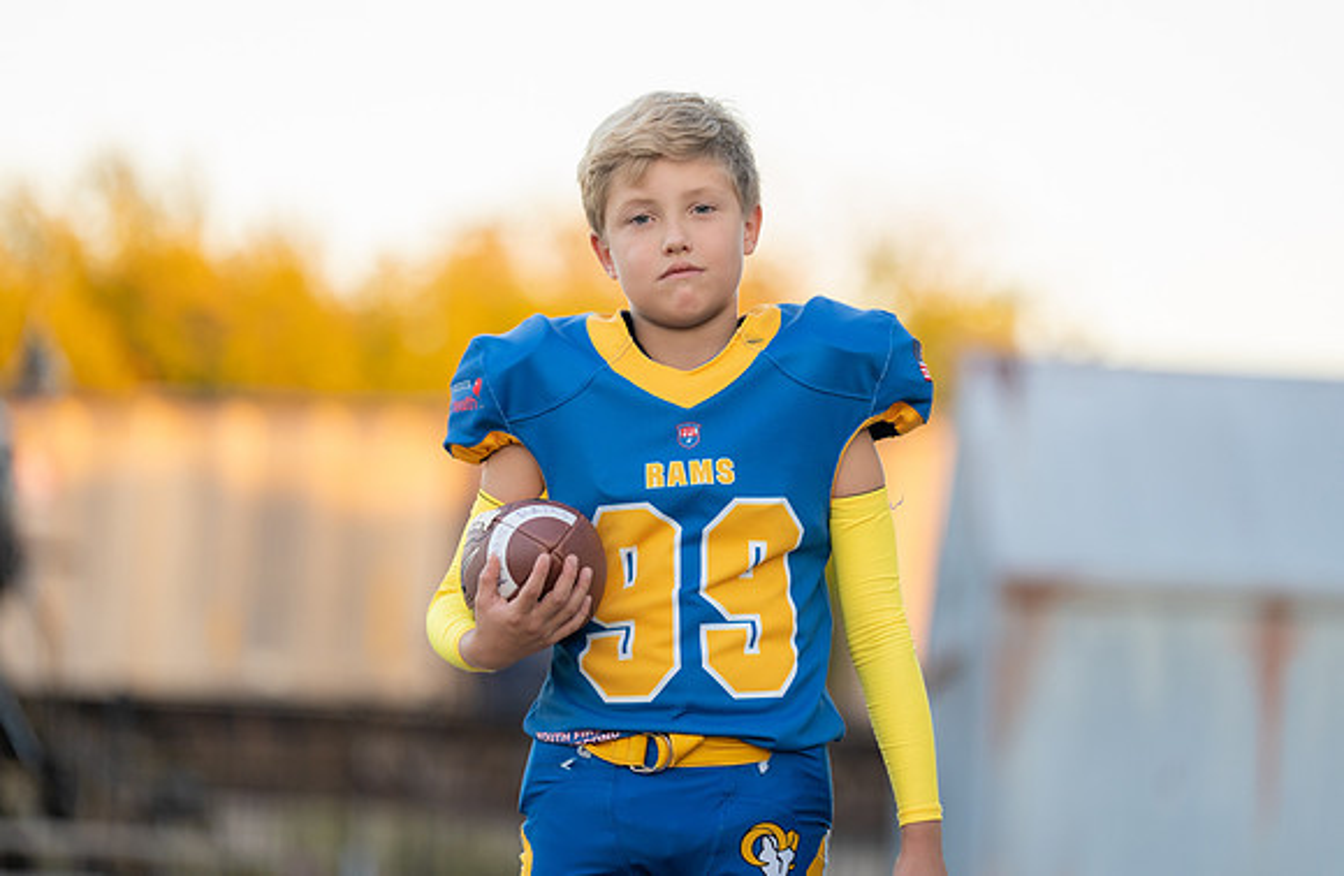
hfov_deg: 12.9
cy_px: 419
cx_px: 668
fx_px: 5949
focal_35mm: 160
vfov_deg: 8.4
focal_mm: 153
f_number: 2.8
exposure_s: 1/320
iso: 400
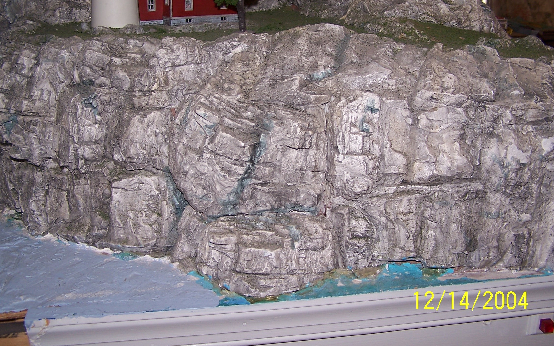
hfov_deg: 48.2
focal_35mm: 41
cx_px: 278
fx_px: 619
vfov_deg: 31.2
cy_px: 142
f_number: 2.8
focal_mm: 6.3
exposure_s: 1/60
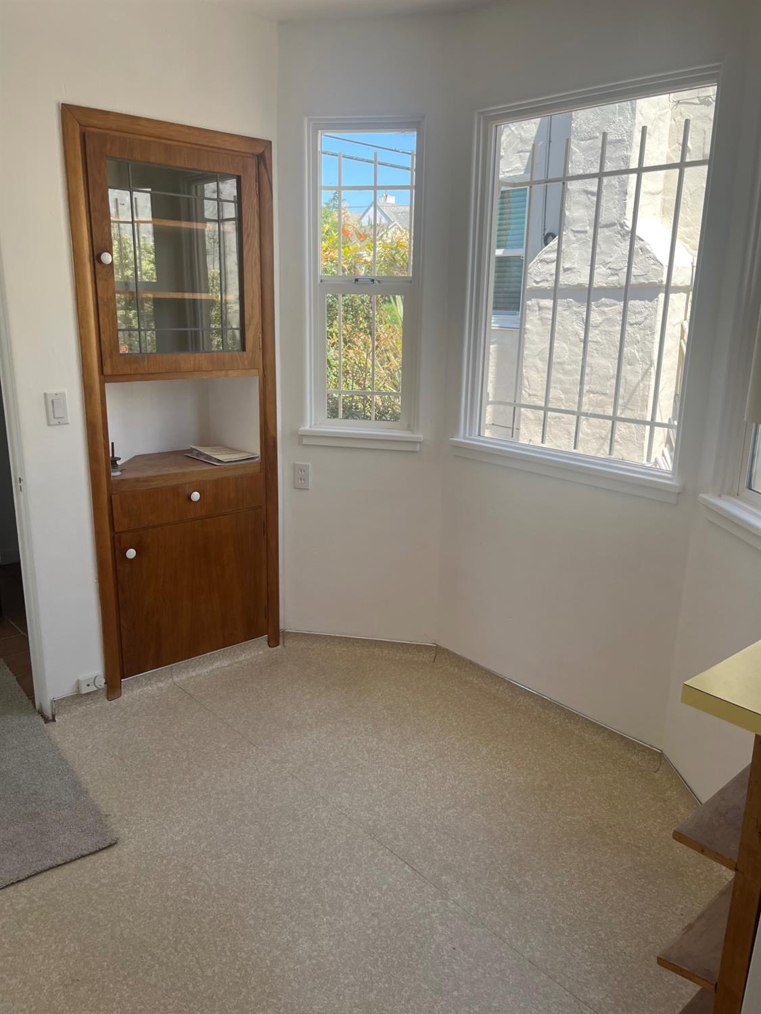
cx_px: 380
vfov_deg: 67.3
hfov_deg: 53.1
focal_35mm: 26
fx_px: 762
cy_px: 507
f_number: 1.6
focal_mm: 5.1
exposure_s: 1/457
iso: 50
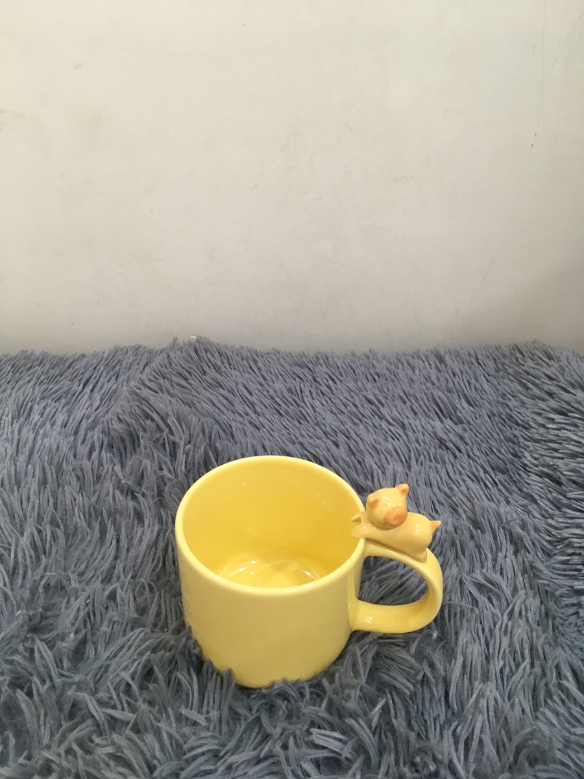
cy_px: 390
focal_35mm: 29
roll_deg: +1.4
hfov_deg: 48.2
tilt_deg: -38.6
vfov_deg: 61.7
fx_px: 652
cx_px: 292
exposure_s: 1/33
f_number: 2.2
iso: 80
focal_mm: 4.15
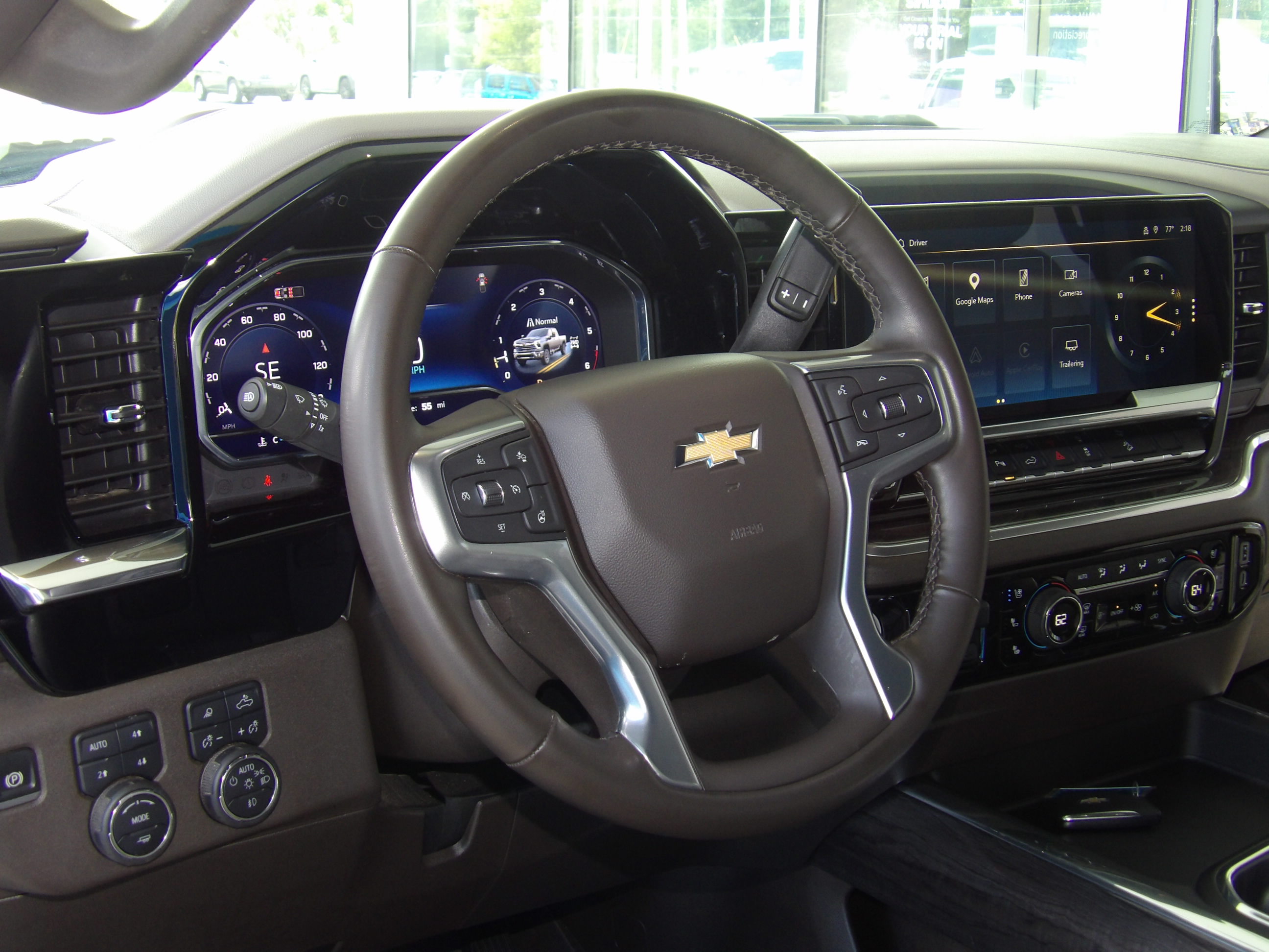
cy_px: 476
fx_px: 1686
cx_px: 634
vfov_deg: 31.5
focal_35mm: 46
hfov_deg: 41.2
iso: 200
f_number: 3.8
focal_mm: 8.2
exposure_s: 1/30
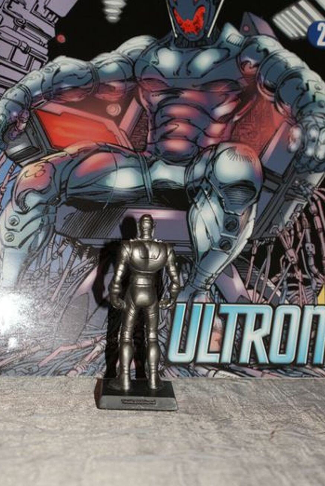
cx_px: 144
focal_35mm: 69
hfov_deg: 19.8
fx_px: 931
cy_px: 277
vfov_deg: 29.2
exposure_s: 1/60
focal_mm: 40
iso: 400
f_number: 5.6
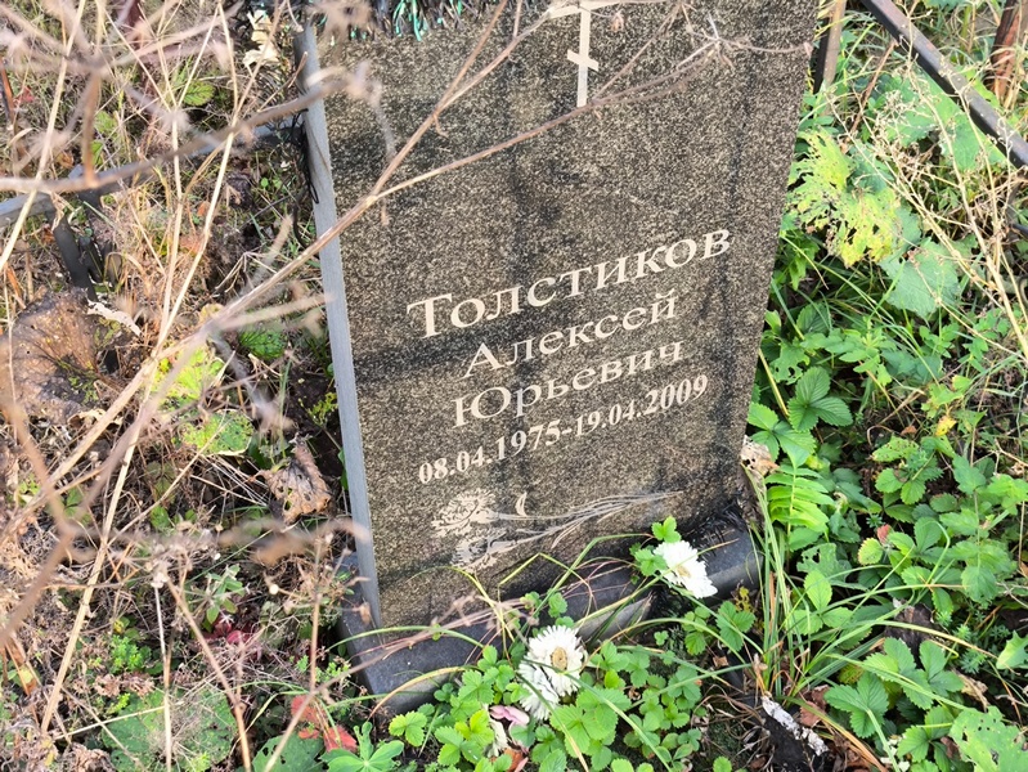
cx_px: 514
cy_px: 386
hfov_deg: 38.2
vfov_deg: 29.1
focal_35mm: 50
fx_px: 1486
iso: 64
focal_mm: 4.71
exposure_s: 1/50
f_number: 1.7
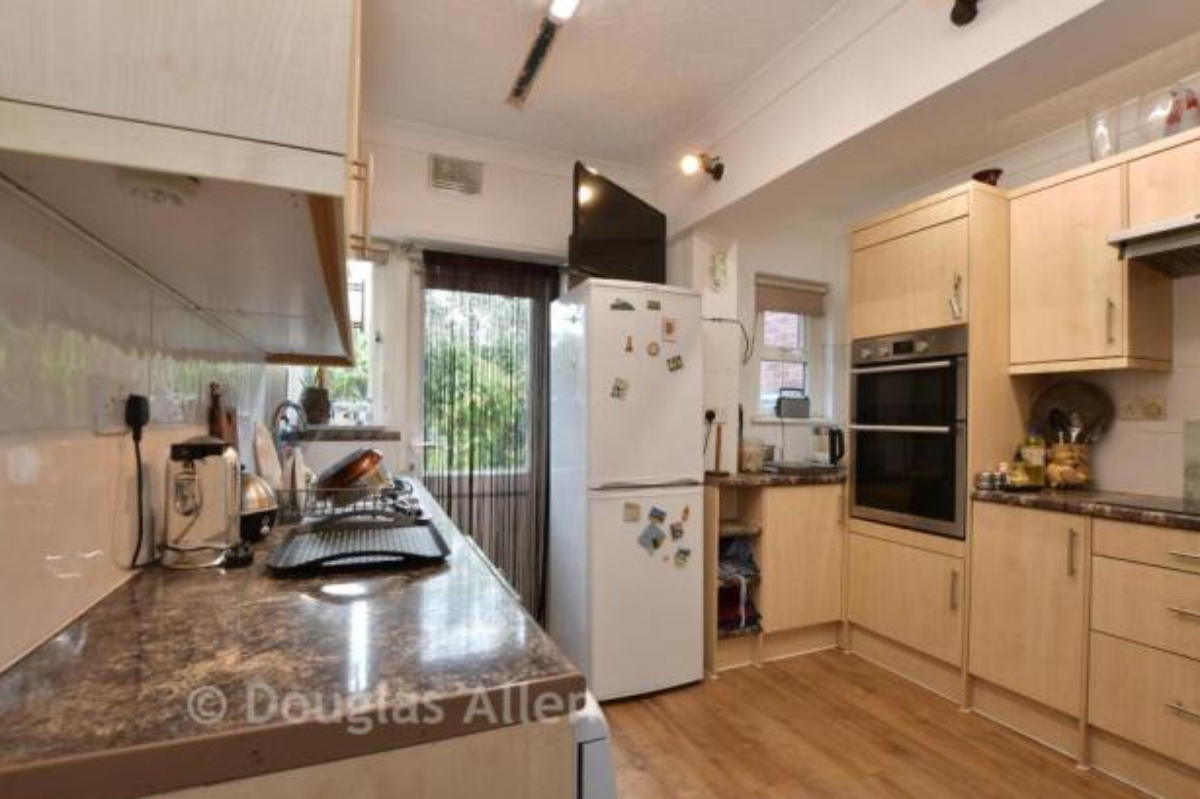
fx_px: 533
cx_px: 603
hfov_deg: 96.8
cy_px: 411
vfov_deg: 73.7
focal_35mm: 16
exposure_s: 1/4
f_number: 8
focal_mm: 10
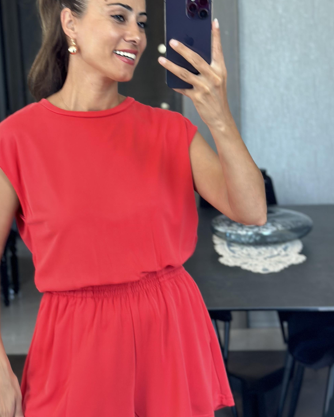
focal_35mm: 77
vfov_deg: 24.7
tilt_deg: -12.4
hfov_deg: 19.9
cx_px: 128
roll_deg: +2.9
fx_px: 951
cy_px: 221
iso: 125
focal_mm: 6.86
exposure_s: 1/117
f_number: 1.78
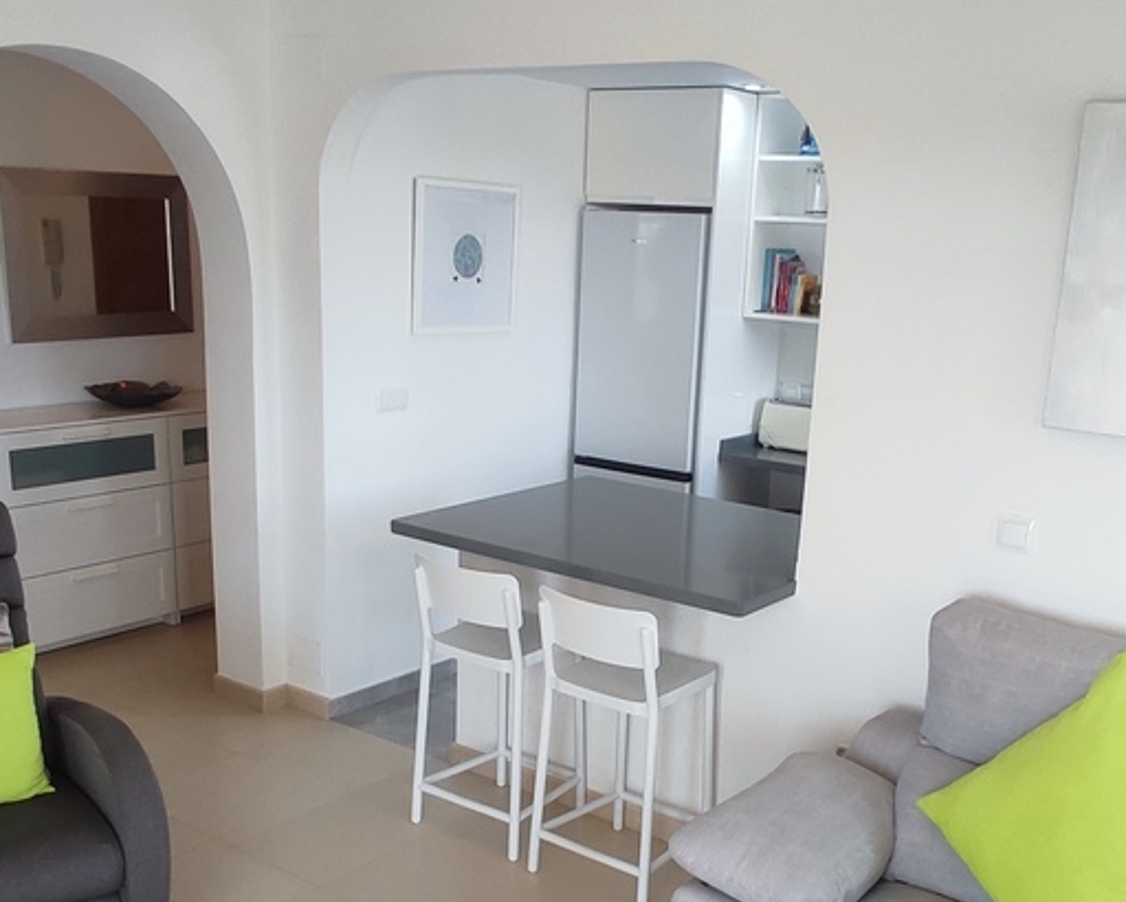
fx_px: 1300
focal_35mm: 39
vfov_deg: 37.7
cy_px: 620
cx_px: 585
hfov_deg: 46.8
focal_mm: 1.65
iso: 84
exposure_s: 1/100
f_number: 2.2
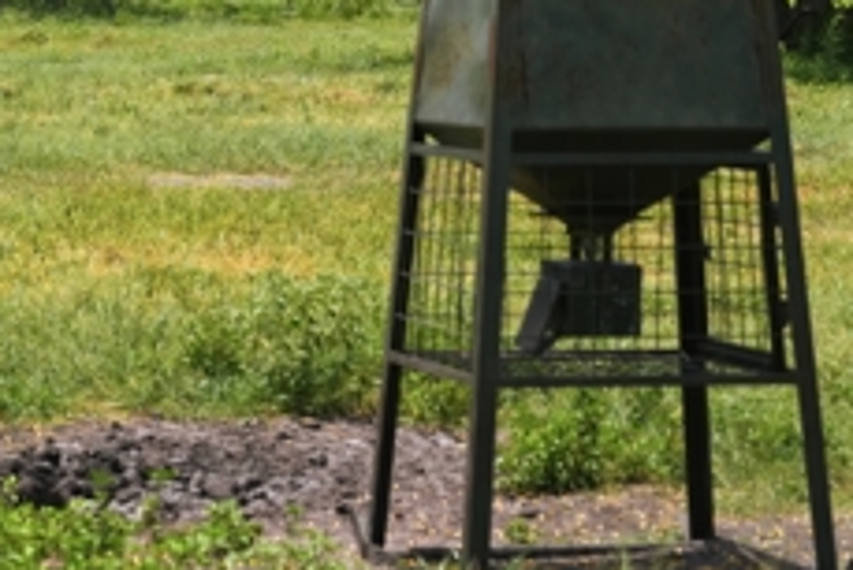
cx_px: 30
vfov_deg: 8.0
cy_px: 112
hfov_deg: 11.9
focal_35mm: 171
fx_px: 4054
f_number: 6.3
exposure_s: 1/2500
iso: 640
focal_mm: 87
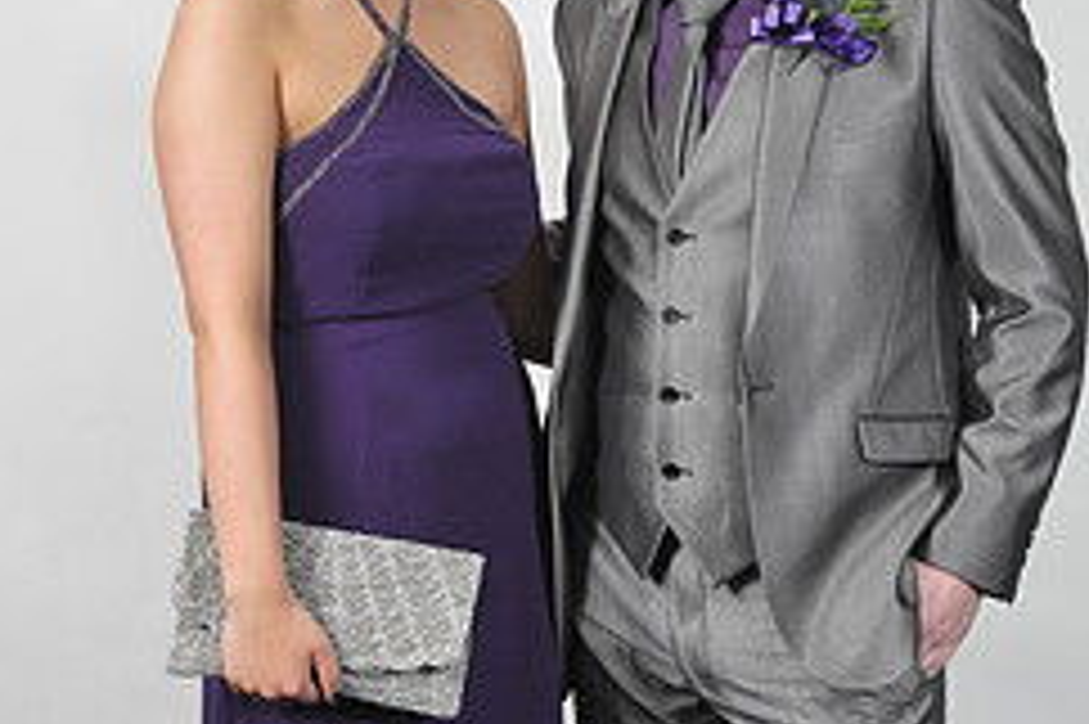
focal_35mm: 96
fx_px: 2902
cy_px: 558
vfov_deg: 14.2
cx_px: 603
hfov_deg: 21.2
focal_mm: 40
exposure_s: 1/160
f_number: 7.1
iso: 1000
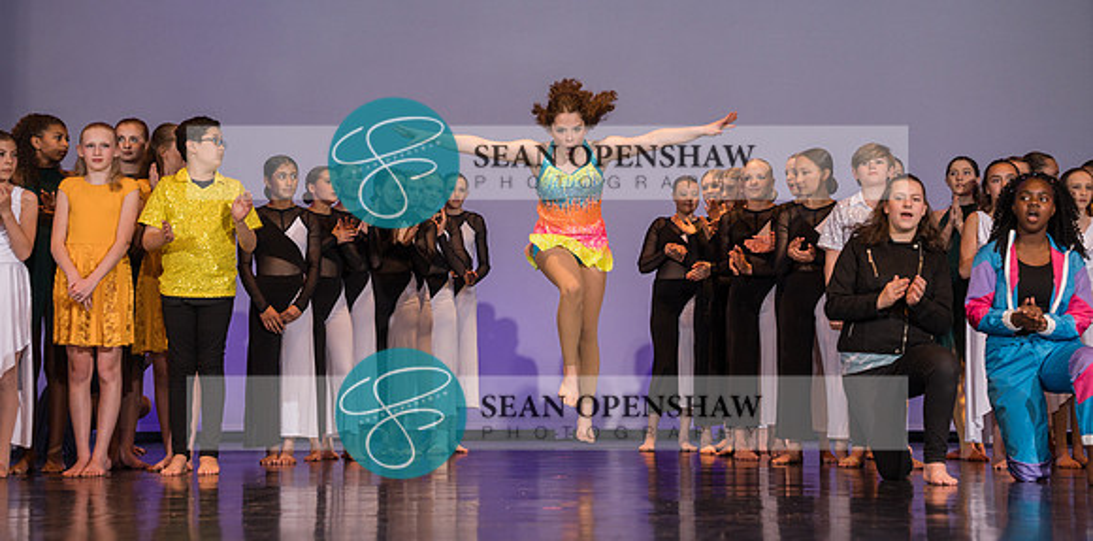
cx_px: 547
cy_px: 233
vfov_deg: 16.3
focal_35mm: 67
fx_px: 1891
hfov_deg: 32.2
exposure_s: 1/400
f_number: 4.5
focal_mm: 62
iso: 800
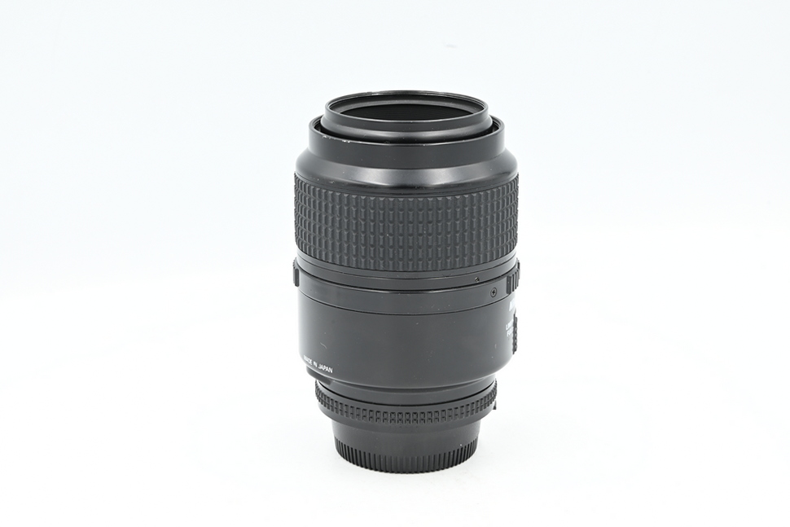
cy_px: 264
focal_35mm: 75
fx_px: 1646
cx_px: 395
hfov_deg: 27.0
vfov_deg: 18.2
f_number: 14
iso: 200
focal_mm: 75
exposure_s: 1/13
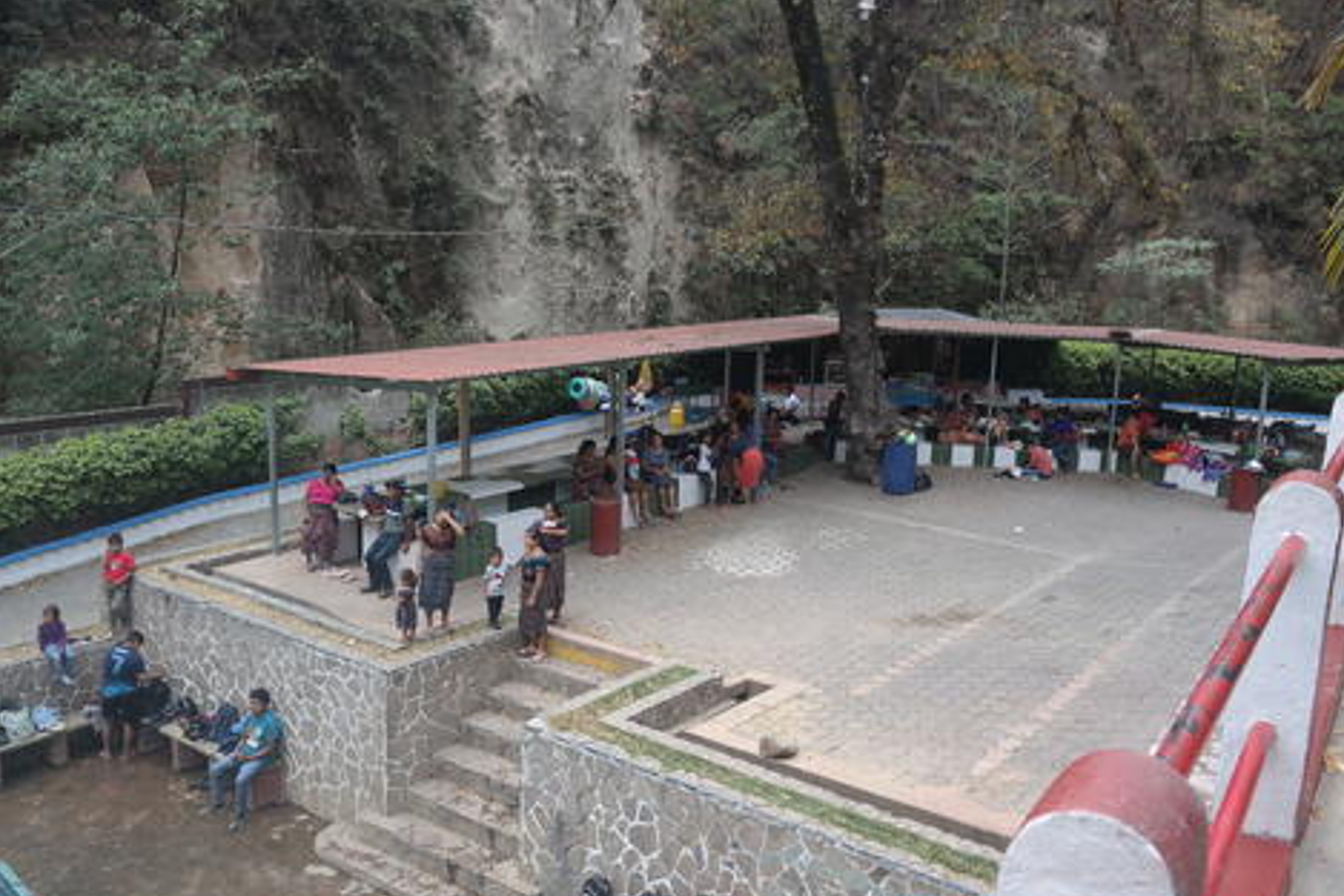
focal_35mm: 32
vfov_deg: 41.1
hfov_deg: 58.7
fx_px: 1195
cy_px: 455
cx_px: 714
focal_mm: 20
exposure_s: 1/100
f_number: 3.5
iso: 100
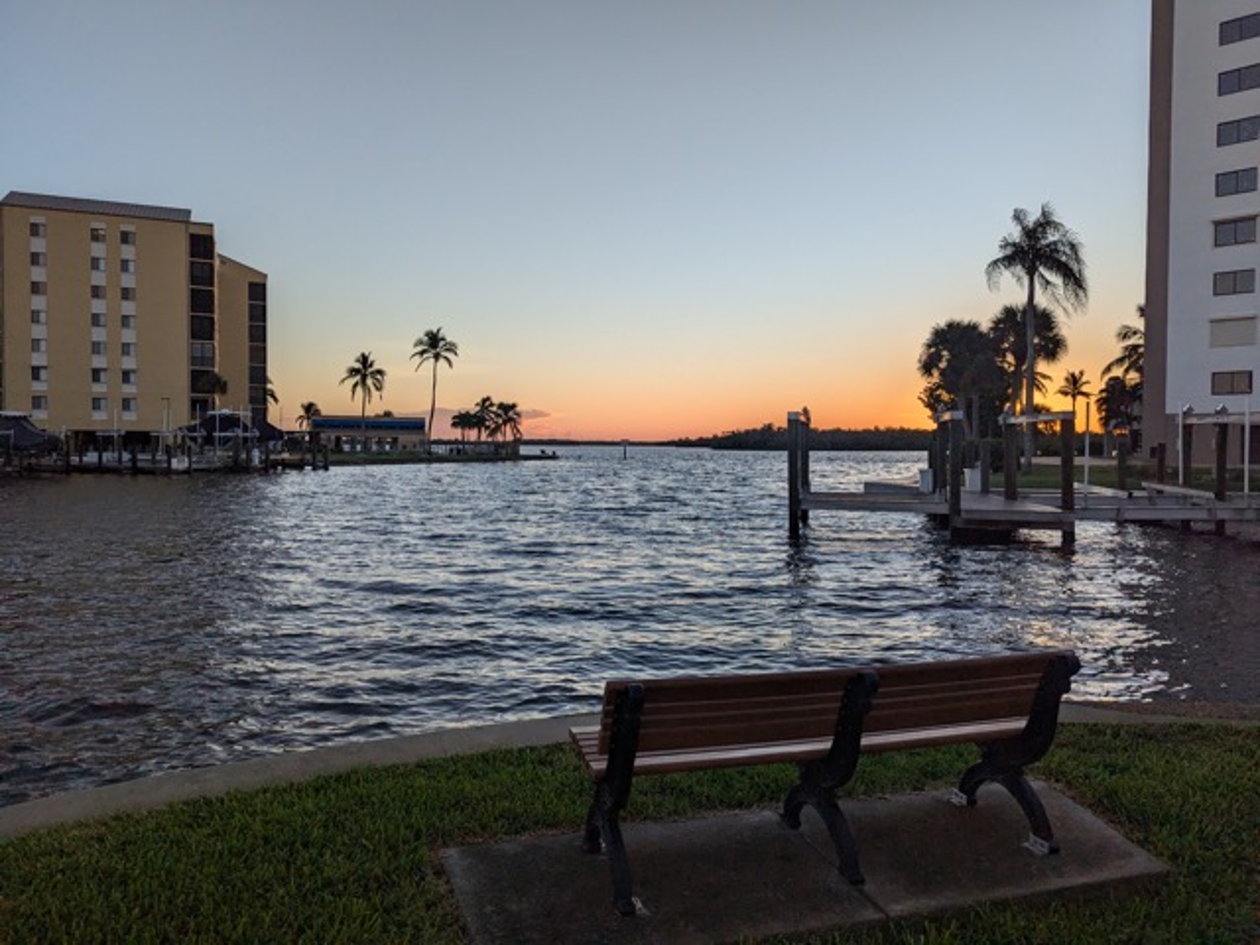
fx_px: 874
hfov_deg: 71.6
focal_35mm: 24
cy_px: 472
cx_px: 630
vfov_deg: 56.8
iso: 44
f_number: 1.85
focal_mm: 6.81
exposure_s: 1/935
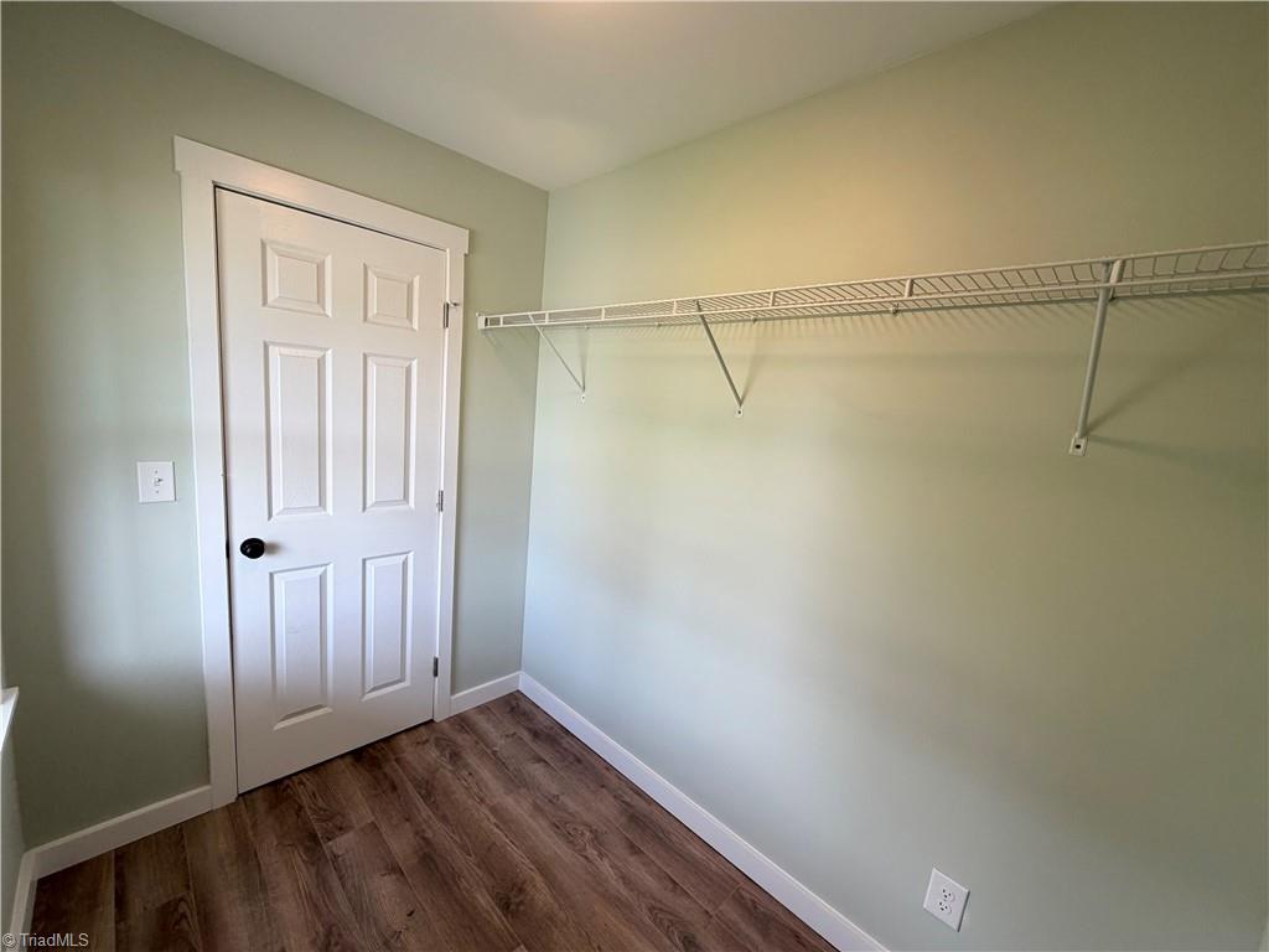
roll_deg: -4.9
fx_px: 513
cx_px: 634
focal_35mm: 14
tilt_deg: -8.5
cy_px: 476
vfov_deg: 85.7
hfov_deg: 102.1
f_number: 2.2
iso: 160
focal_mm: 2.22
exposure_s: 1/120
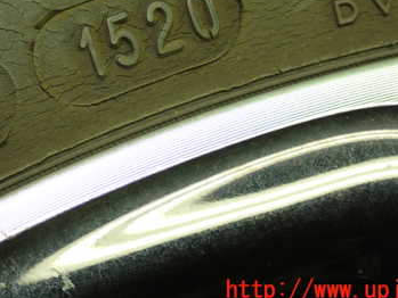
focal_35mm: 86
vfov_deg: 17.0
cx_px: 141
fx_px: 989
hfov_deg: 22.7
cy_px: 49
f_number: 3.2
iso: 800
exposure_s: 1/50
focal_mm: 9.01
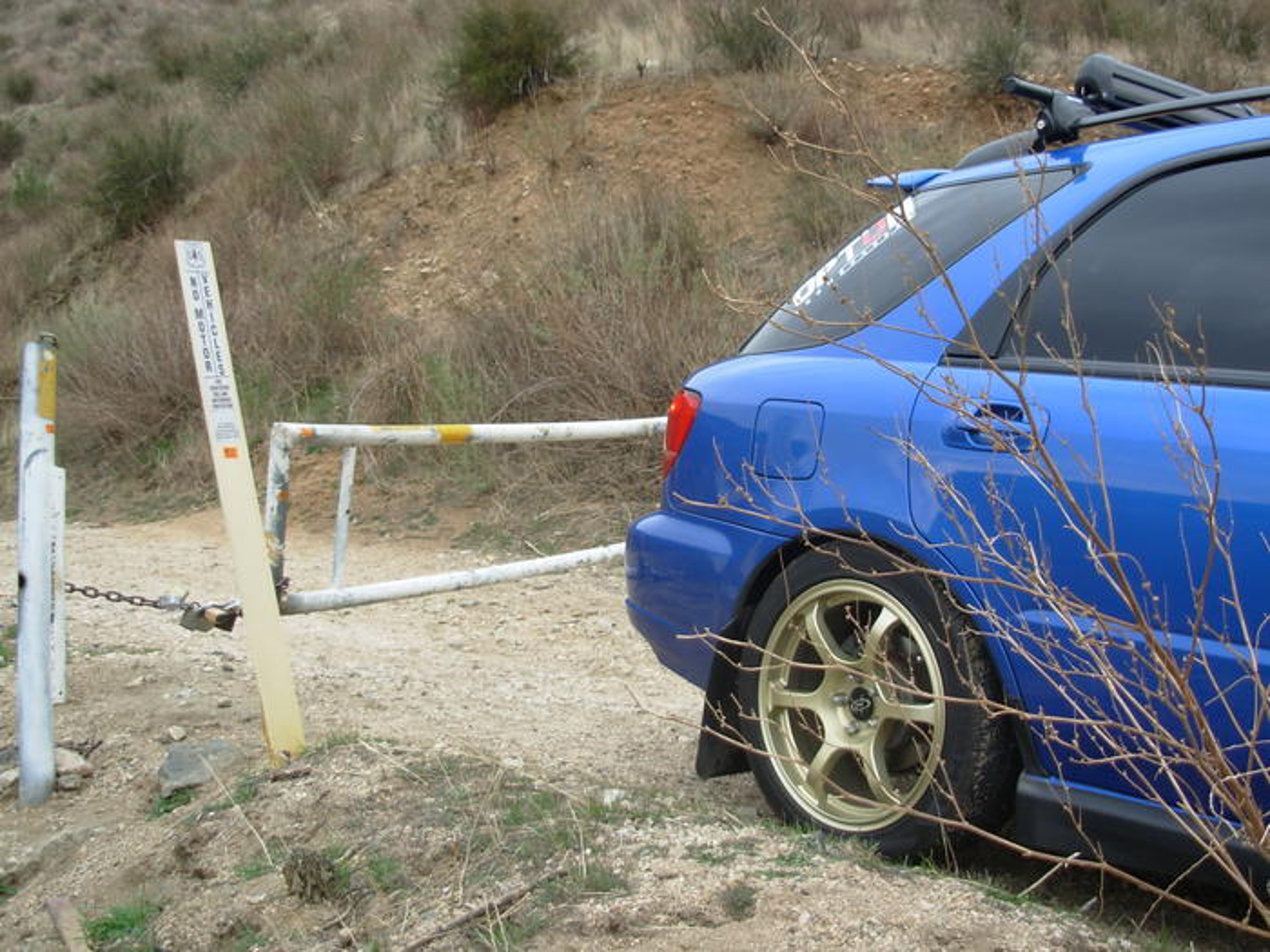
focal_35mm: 38
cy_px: 476
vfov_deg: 37.7
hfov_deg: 49.0
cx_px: 635
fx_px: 1394
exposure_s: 1/140
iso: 50
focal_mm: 6.3
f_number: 2.9
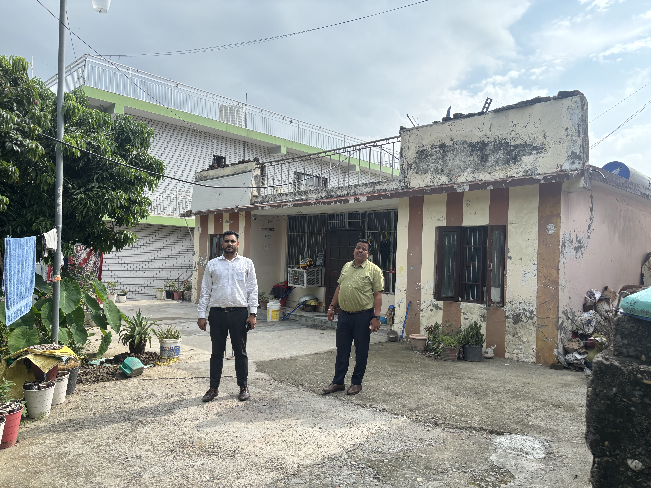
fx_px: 489
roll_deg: -3.2
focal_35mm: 26
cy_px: 244
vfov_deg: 53.1
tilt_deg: +0.1
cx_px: 326
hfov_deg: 67.3
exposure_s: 1/894
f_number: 1.6
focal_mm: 5.96
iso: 50
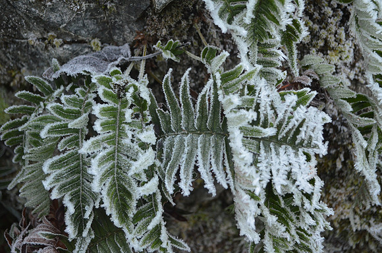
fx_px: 508
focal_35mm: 48
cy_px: 126
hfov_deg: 41.2
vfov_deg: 27.9
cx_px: 191
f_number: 4.8
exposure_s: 1/200
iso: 1600
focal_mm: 32
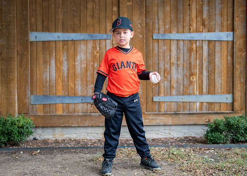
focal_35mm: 65
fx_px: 458
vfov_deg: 21.8
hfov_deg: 30.2
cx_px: 121
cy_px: 81
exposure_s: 1/800
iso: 500
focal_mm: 50
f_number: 1.2
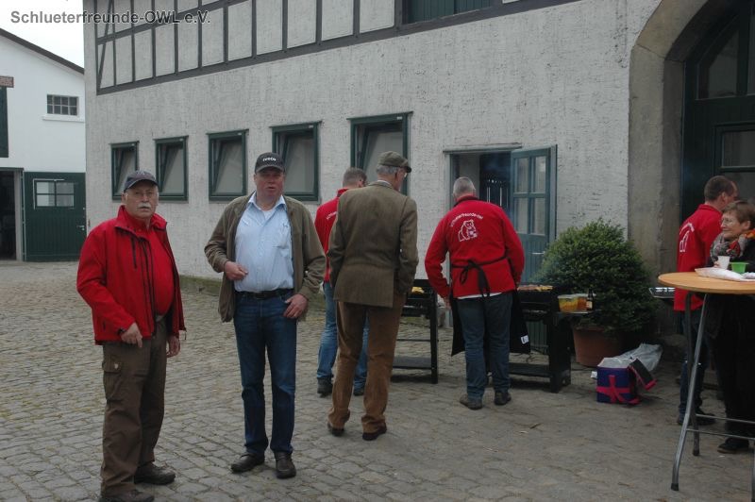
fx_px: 849
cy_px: 251
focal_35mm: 40
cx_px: 378
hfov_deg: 48.0
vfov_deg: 33.0
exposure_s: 1/200
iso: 400
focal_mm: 27
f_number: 7.1
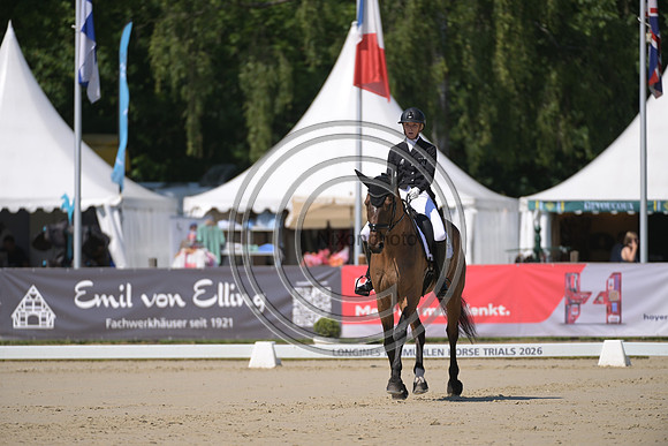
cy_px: 223
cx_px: 334
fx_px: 7424
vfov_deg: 3.4
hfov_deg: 5.2
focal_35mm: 400
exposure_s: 1/1250
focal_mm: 400
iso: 160
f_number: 5
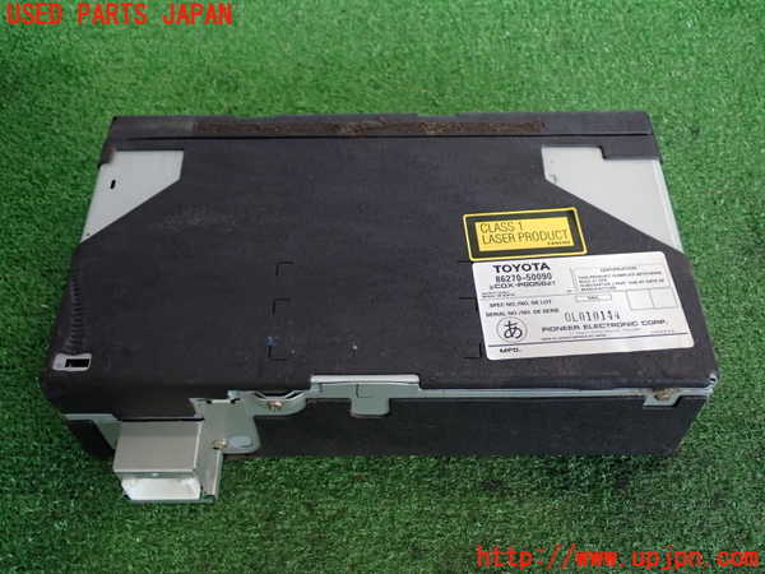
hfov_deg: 49.0
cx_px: 382
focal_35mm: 38
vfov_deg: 37.7
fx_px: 840
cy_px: 287
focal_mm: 6.83
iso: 250
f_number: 2.7
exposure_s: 1/40
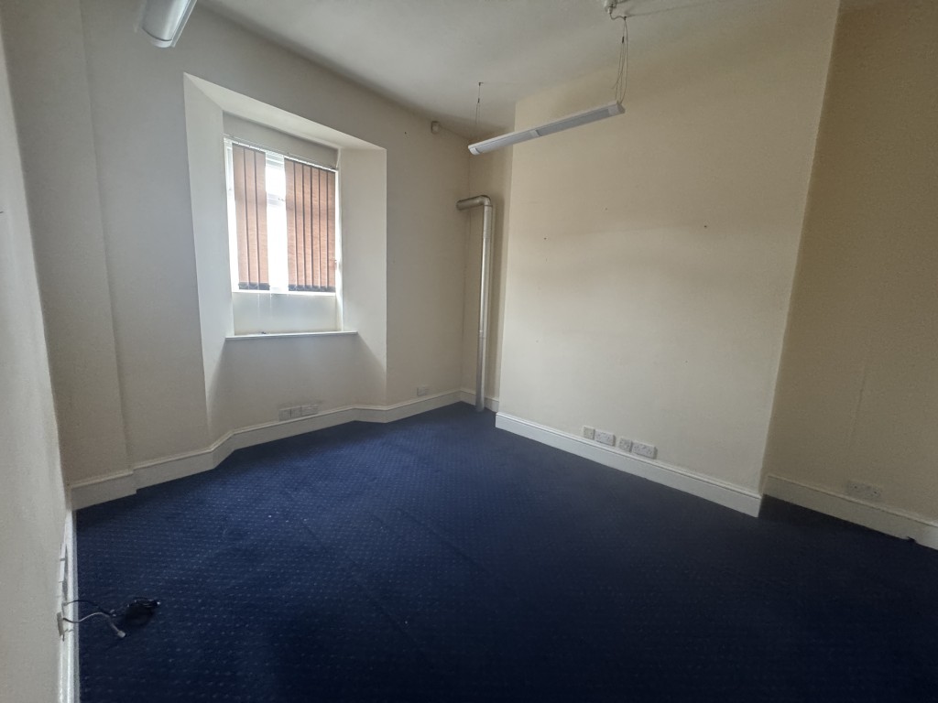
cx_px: 469
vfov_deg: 85.7
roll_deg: -1.6
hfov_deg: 102.1
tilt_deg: -8.0
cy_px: 352
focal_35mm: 14
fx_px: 379
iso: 500
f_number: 2.2
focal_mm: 2.22
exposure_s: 1/60
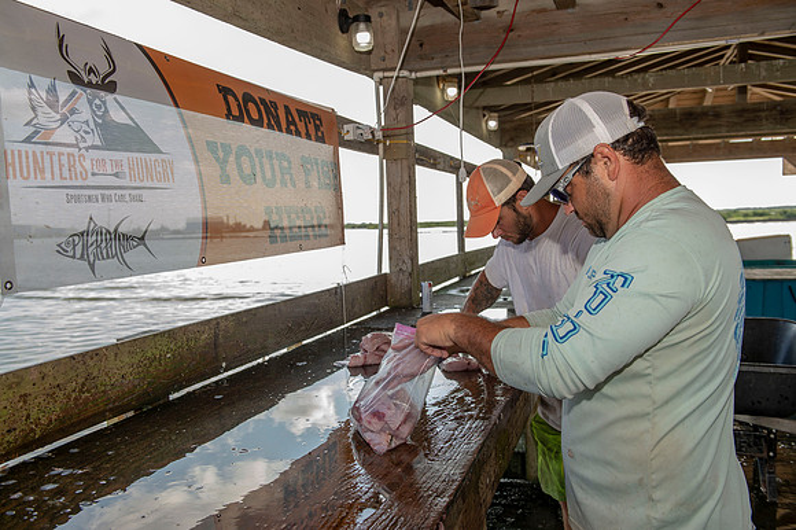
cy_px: 265
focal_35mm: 32
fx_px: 707
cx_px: 398
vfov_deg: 41.1
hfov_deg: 58.7
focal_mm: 32
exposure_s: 1/100
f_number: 5.6
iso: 50
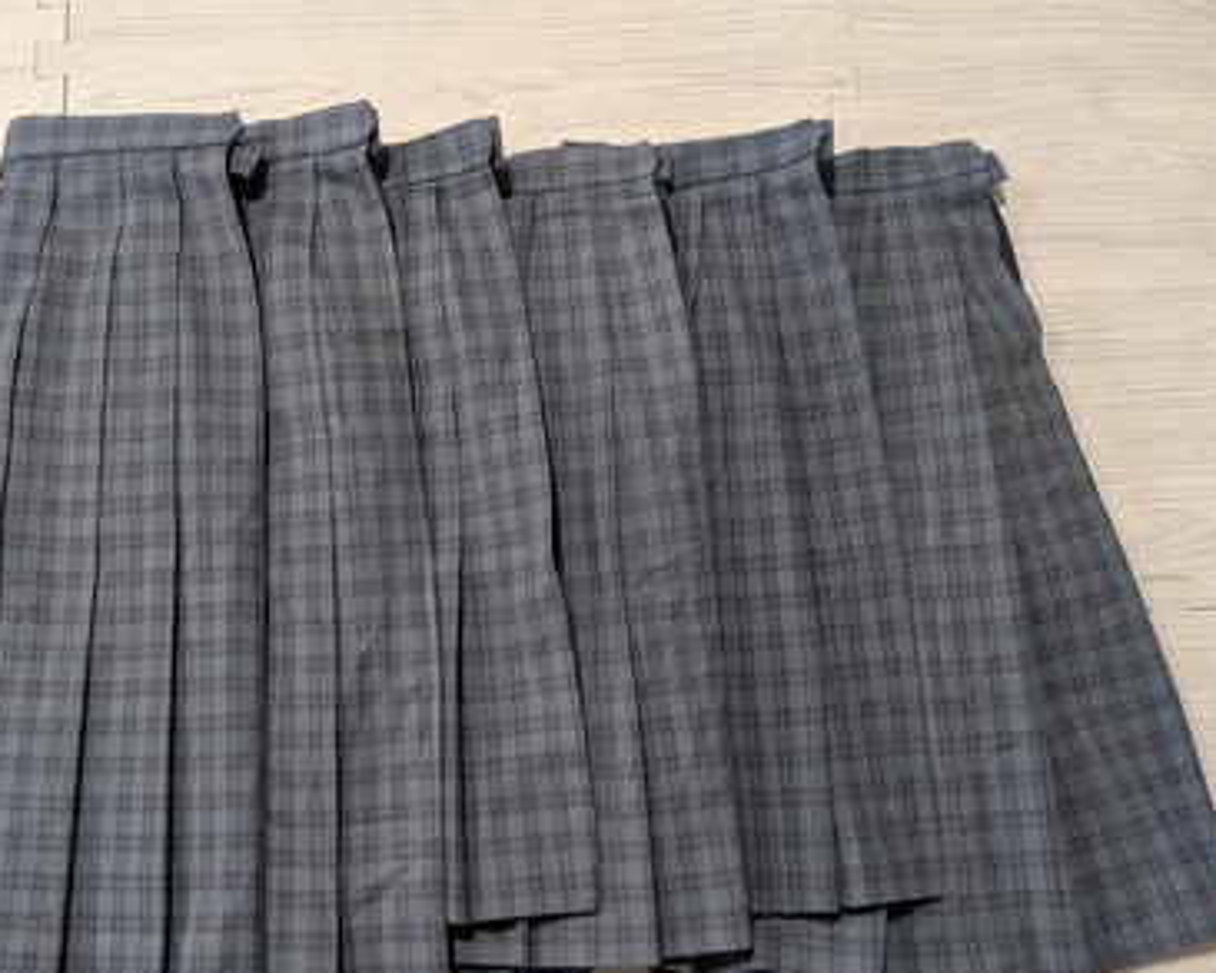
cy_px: 609
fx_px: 1152
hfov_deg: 54.9
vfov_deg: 45.4
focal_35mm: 32
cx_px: 442
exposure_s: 1/24
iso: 118
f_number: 1.7
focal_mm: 4.53
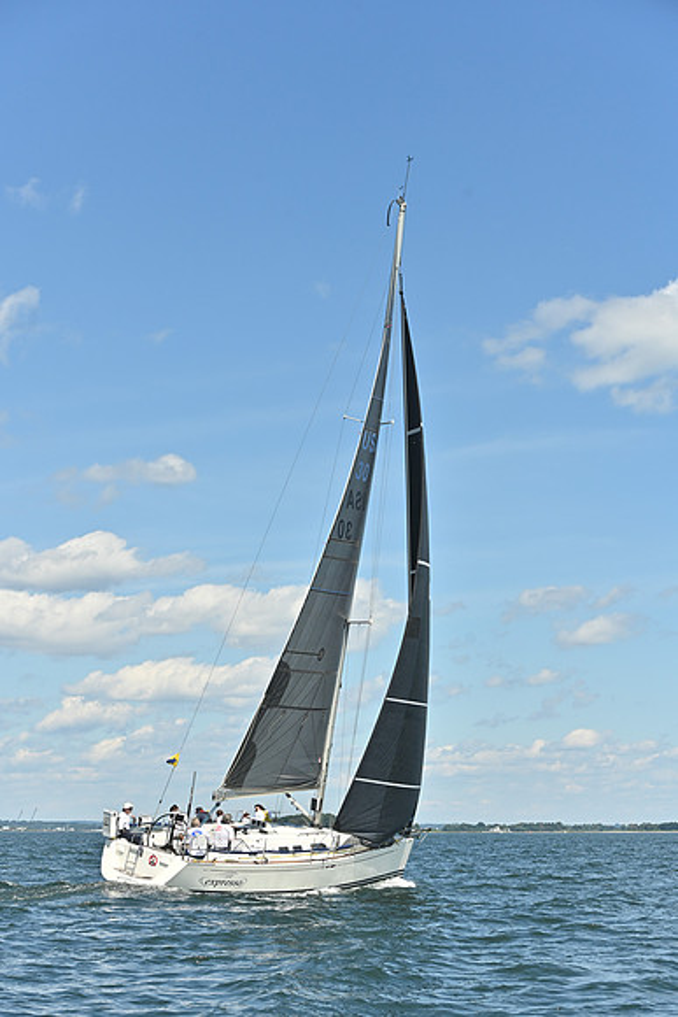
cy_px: 508
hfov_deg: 19.5
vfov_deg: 28.8
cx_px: 339
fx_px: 1976
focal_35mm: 70
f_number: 6.3
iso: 250
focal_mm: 70
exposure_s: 1/1250
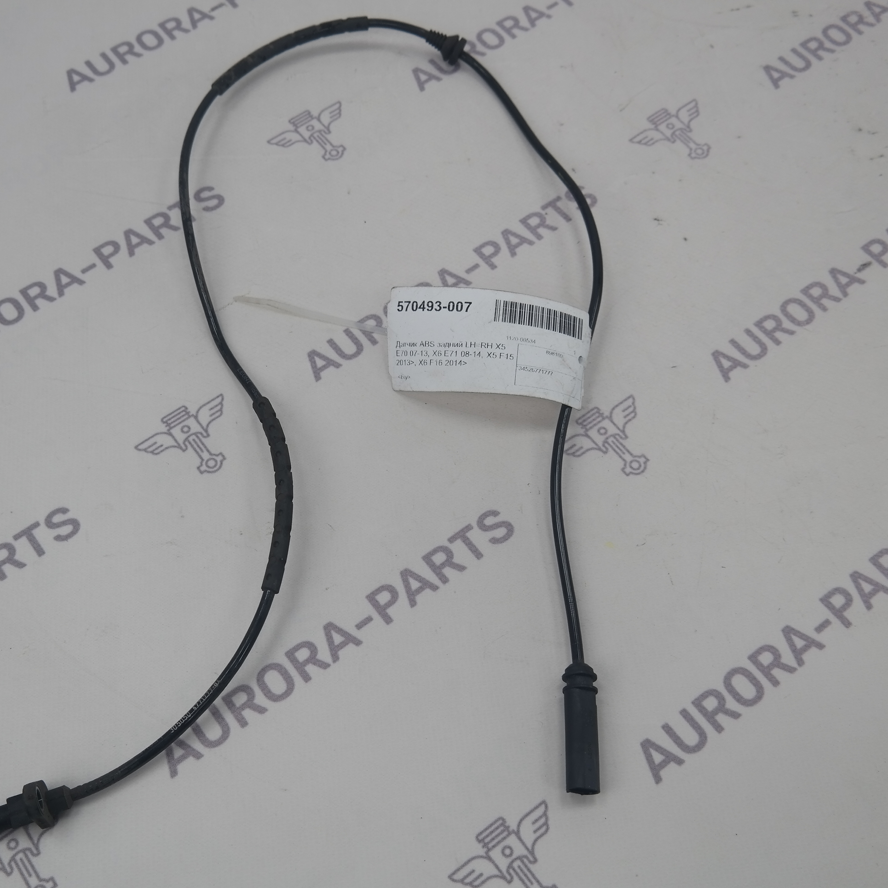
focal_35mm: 38
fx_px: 1103
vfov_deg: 43.9
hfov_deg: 43.8
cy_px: 449
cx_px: 385
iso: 100
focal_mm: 19
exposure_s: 1/80
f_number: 4
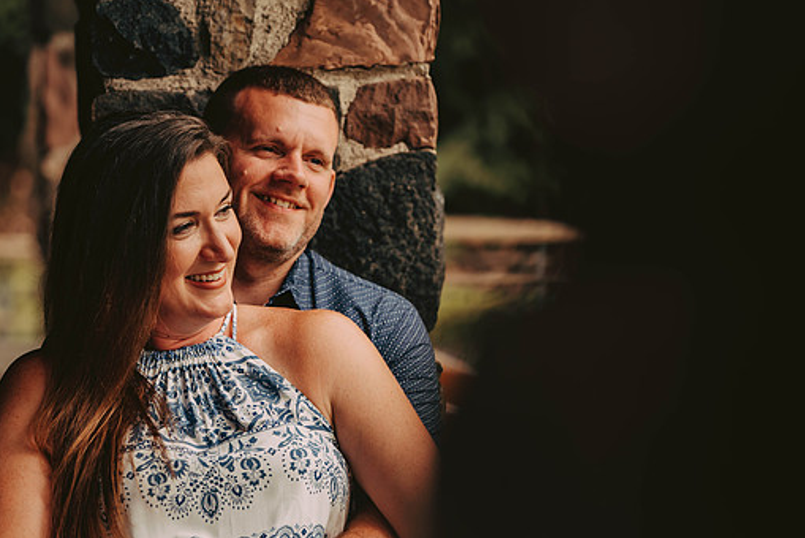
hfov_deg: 14.7
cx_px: 368
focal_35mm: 139
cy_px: 276
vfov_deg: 9.9
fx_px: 3110
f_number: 2.8
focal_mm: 122
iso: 320
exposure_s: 1/125
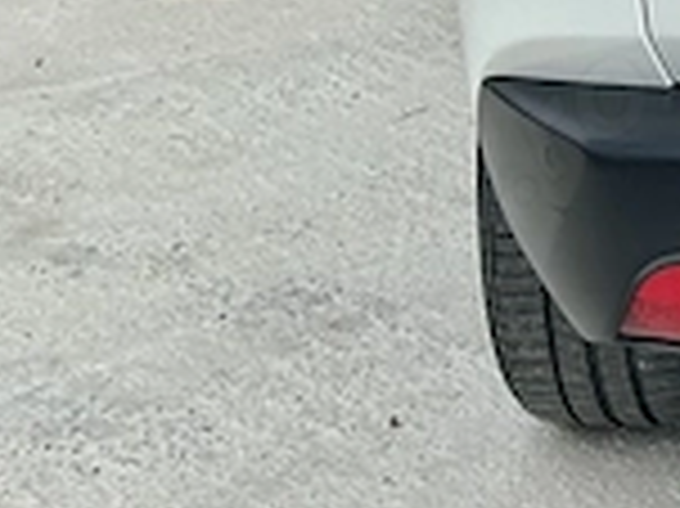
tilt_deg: -10.3
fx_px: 3749
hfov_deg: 9.7
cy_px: -369
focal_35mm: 191
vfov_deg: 7.6
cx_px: 1306
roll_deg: -0.1
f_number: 1.78
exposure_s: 1/3155
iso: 64
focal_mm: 6.86
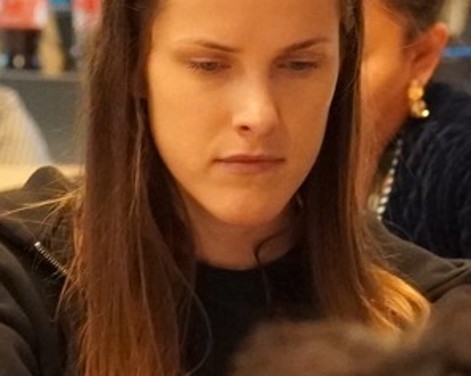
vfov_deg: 2.4
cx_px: 829
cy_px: -25
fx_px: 8949
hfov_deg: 3.0
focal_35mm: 643
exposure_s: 1/160
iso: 4000
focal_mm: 75
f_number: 4
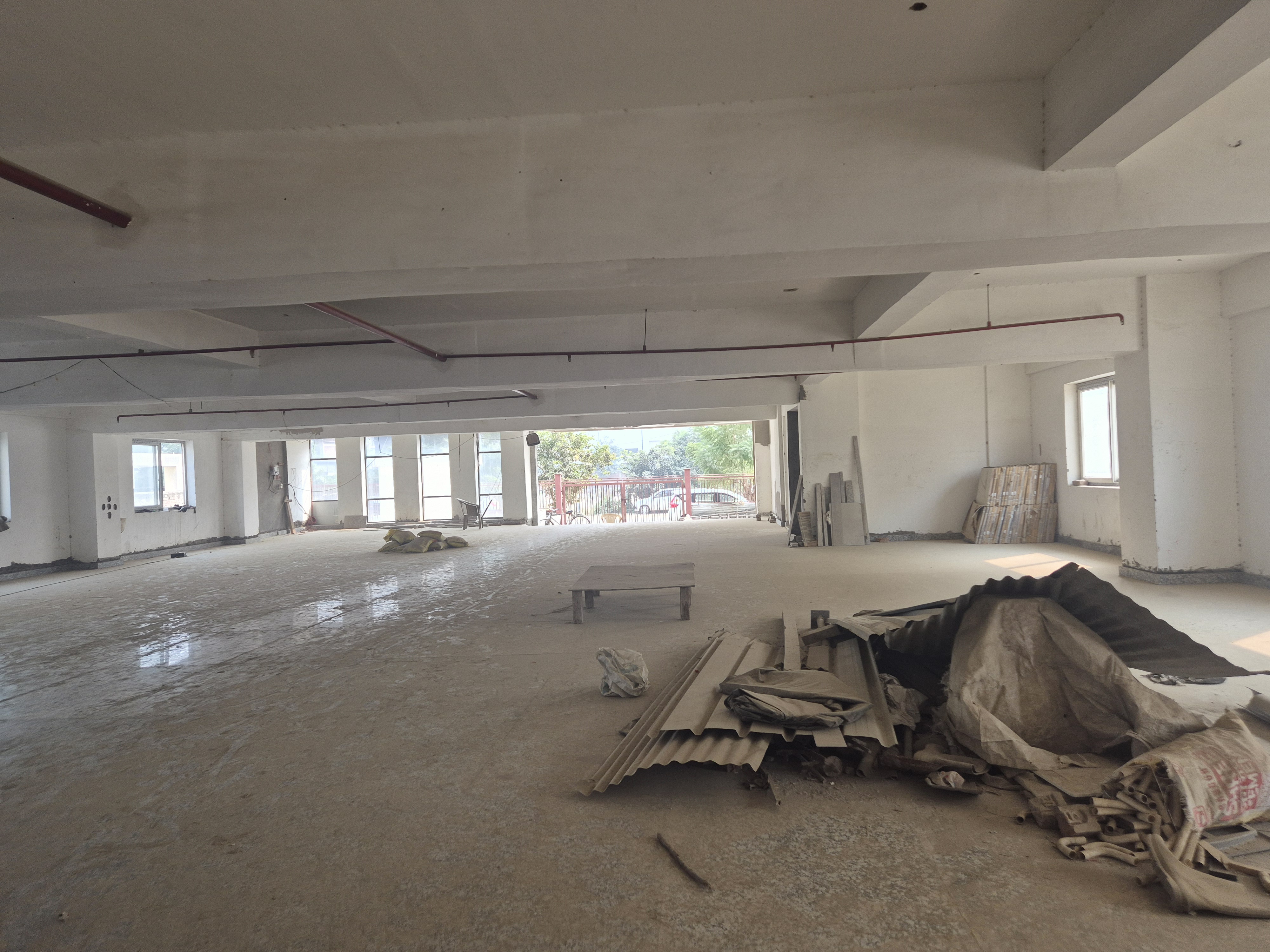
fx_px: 844
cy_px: 476
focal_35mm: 23
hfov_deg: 73.9
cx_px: 635
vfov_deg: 58.9
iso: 50
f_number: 1.8
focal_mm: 5.4
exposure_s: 1/180
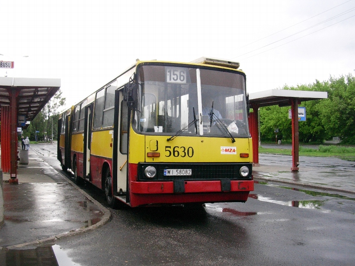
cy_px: 133
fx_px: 379
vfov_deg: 38.7
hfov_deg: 50.1
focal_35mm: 37
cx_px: 178
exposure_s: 1/176
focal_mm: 5.6
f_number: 2.7
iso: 70
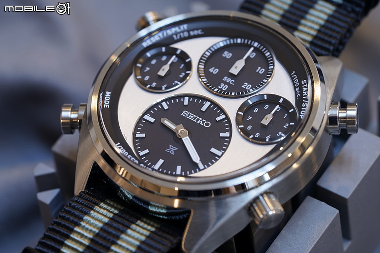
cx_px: 190
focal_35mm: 90
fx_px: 950
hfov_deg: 22.6
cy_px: 126
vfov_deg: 15.2
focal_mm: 90
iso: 100
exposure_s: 3
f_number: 8
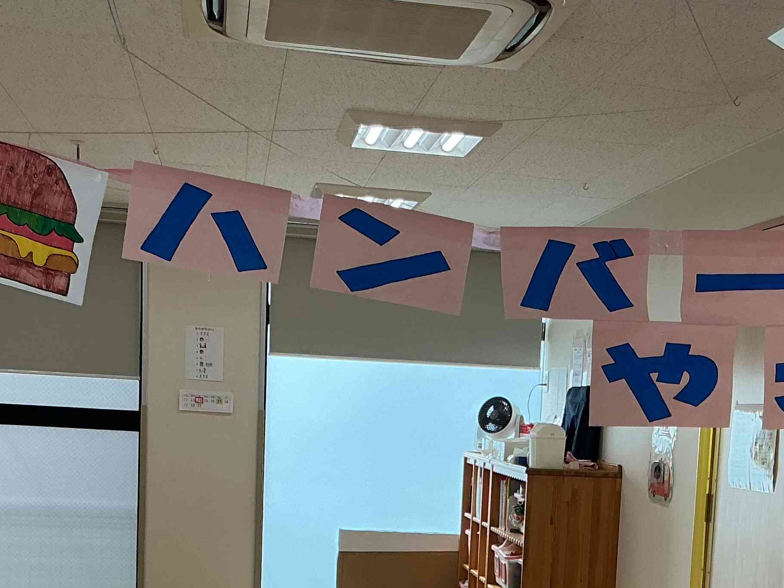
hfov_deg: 30.2
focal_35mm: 64
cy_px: 595
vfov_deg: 22.0
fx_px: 1449
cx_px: 475
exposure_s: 1/181
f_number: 1.8
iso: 25
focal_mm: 3
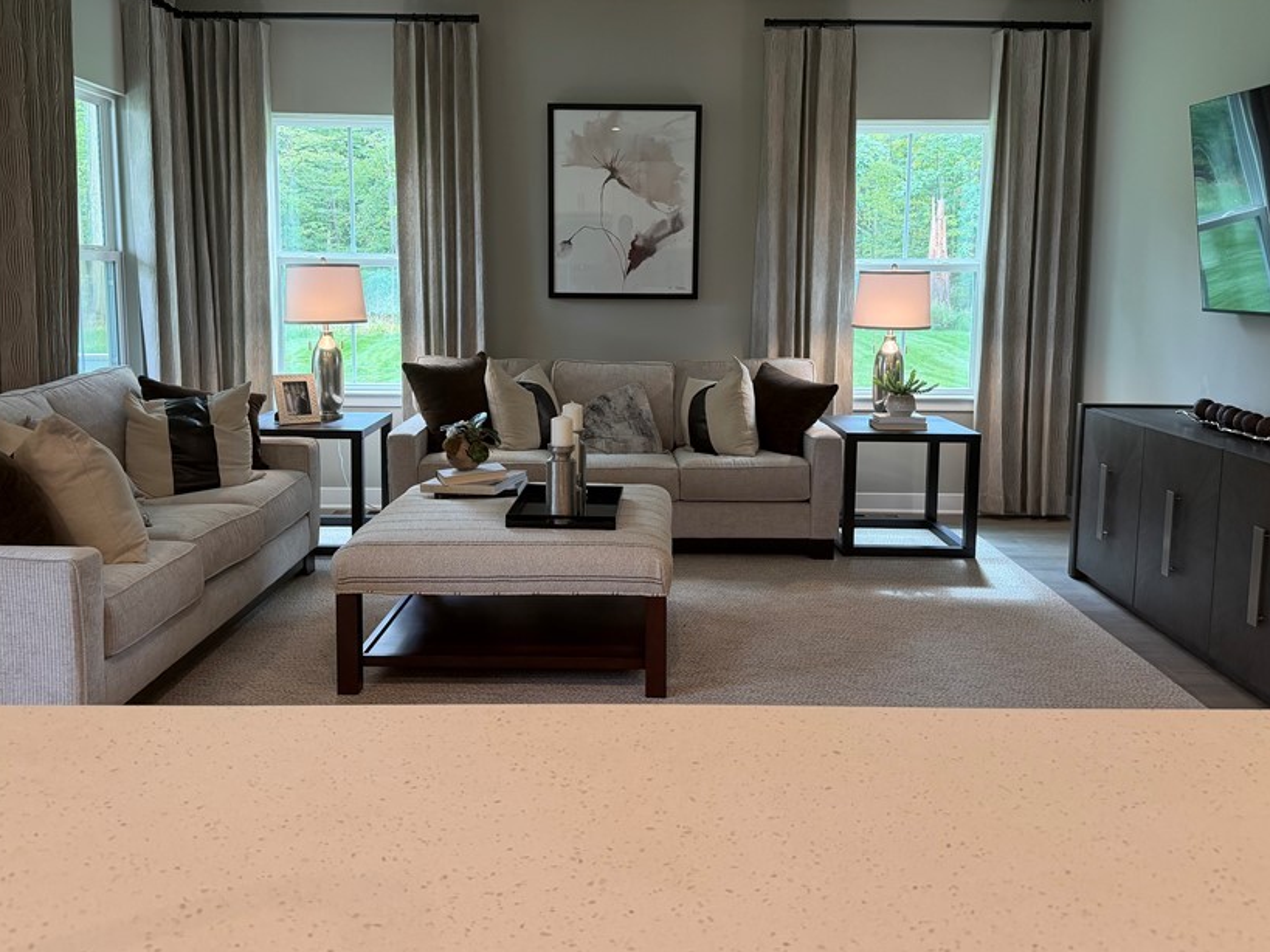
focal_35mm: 30
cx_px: 626
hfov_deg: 60.0
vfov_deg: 46.7
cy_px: 409
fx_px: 1100
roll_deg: +0.1
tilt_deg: -6.4
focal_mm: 6.76
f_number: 1.78
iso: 200
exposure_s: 1/120
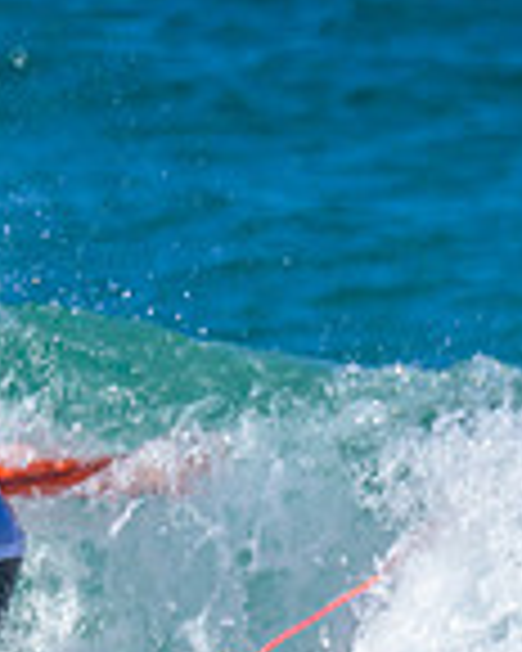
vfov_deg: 0.5
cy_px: 805
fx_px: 79698
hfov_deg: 0.4
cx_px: -391
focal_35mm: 4127
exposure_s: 1/2000
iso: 360
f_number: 6.3
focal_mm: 800
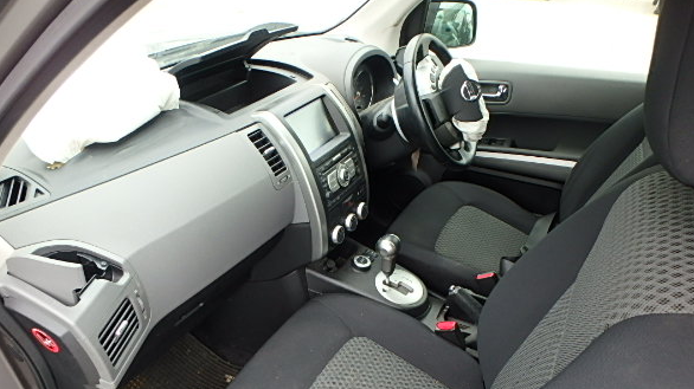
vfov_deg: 44.8
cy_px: 279
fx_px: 460
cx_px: 320
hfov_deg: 74.0
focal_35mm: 25
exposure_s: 1/60
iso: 125
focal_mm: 3.7
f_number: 3.5
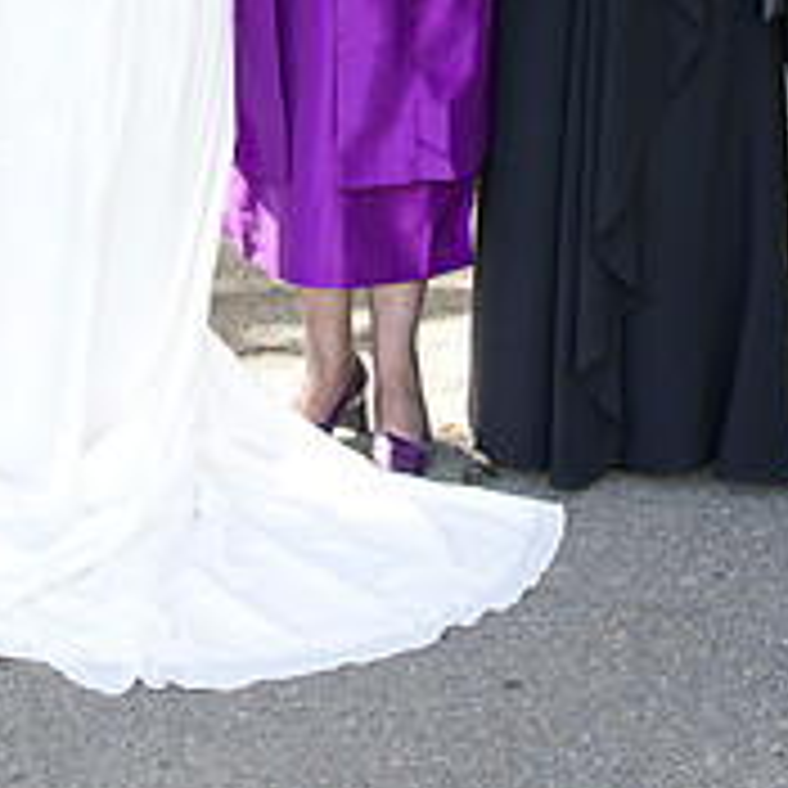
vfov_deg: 18.7
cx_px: 59
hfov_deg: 18.9
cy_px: -41
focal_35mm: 90
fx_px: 2318
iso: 320
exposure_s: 1/125
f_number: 5.6
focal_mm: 32
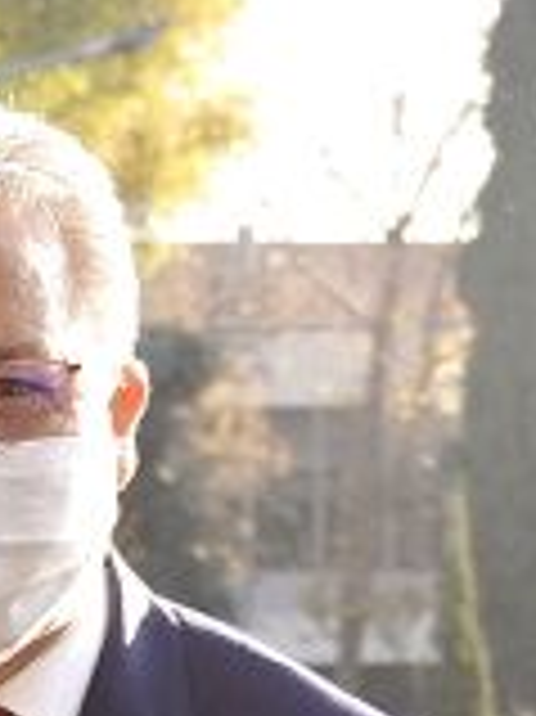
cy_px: 1846
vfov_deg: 6.1
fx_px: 6388
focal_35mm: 309
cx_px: 153
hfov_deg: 4.8
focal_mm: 34
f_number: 4.5
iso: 125
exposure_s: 1/160
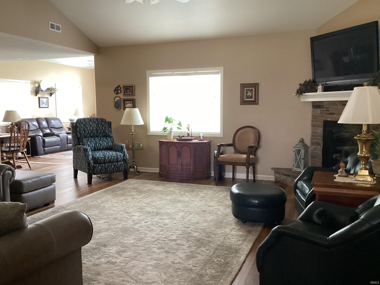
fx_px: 340
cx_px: 190
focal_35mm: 31
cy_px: 142
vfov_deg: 45.4
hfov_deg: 58.4
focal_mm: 3.3
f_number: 2.4
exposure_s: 1/40
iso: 320
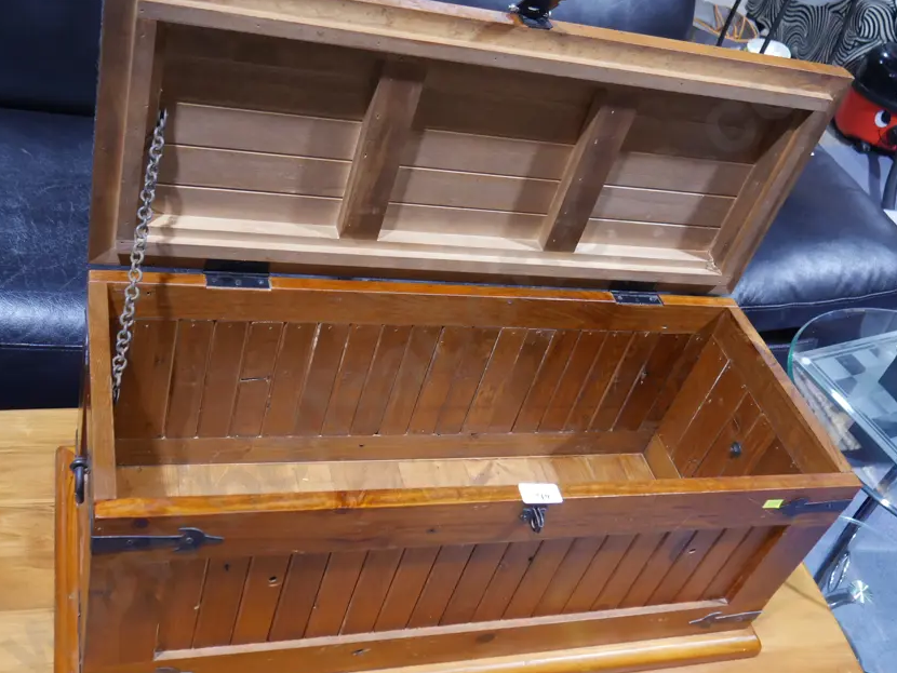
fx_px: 959
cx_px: 454
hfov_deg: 50.1
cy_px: 333
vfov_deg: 38.7
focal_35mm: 37
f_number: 3.6
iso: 640
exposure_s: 1/60
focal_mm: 15
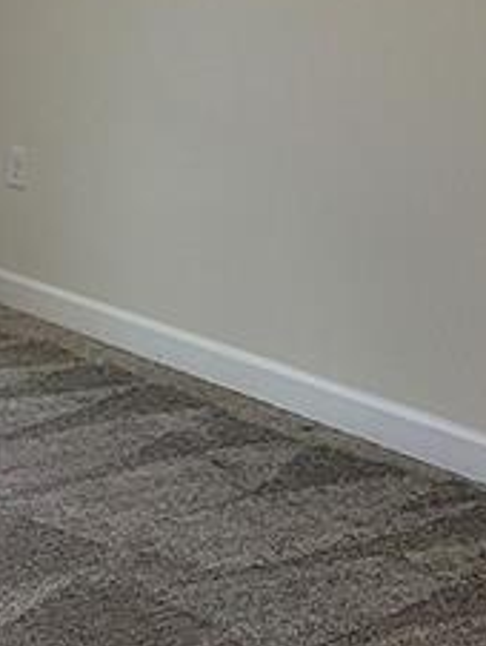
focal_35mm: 69
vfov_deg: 28.0
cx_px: -435
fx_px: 1289
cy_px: 214
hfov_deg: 16.9
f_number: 2.2
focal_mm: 2.2
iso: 160
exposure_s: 1/60
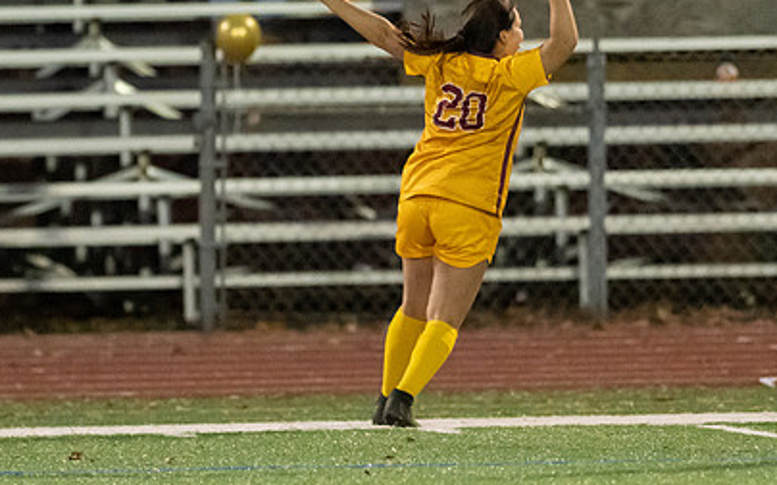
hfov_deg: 2.7
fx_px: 16614
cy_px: 171
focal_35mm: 785
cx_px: 329
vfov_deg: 1.7
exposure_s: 1/1000
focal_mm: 300
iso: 16000
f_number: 2.8
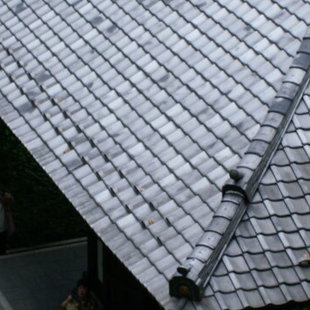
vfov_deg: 11.1
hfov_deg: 11.1
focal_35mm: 158
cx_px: 155
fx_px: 1601
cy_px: 159
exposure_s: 1/20
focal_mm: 28
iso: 200
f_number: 11
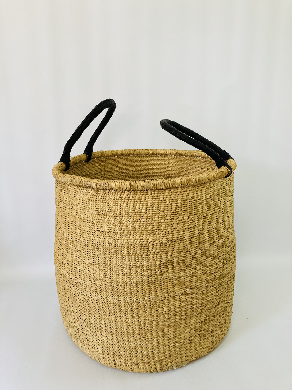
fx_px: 315
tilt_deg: -13.9
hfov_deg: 49.7
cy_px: 195
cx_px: 146
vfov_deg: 63.4
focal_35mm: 28
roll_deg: -1.2
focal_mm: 3.99
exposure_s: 1/121
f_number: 1.8
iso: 80
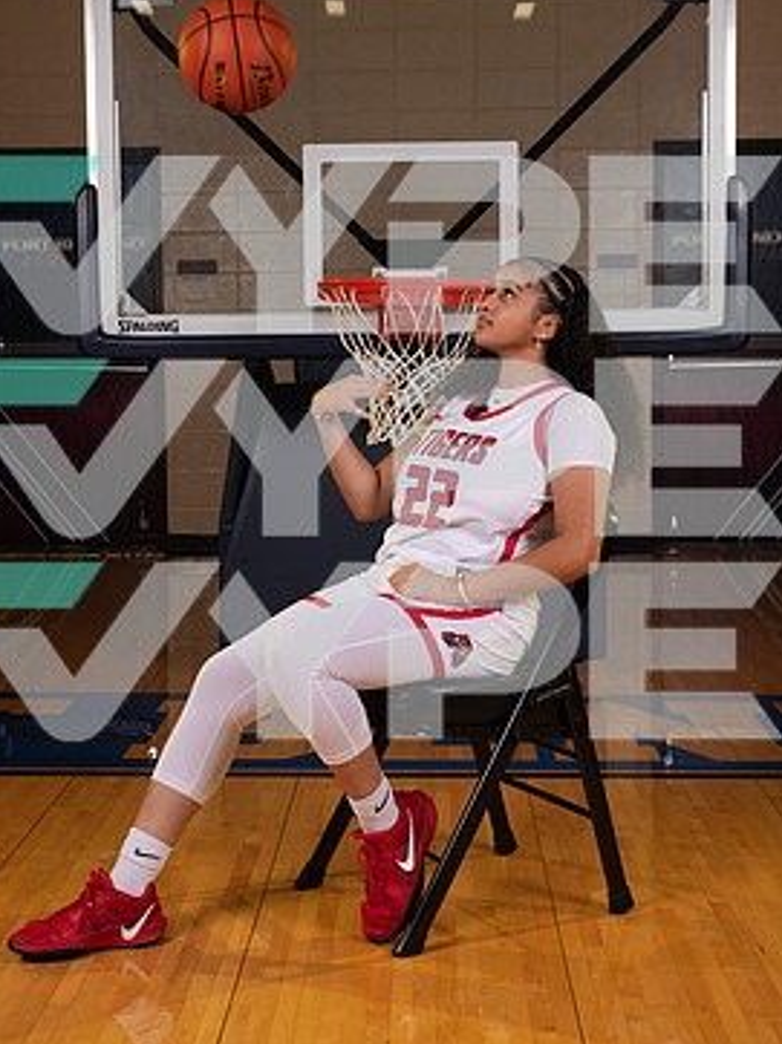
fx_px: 1659
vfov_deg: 34.9
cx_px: 361
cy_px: 450
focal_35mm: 55
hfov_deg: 26.5
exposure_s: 1/320
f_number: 7.1
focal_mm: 46
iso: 320
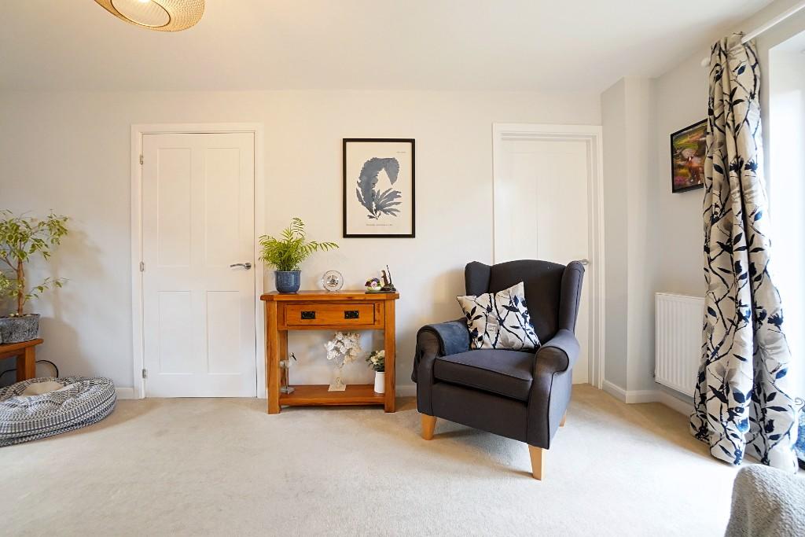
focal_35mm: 15
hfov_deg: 100.4
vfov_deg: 77.3
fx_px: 335
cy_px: 268
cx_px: 402
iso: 2500
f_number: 4.5
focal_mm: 10
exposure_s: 1/25
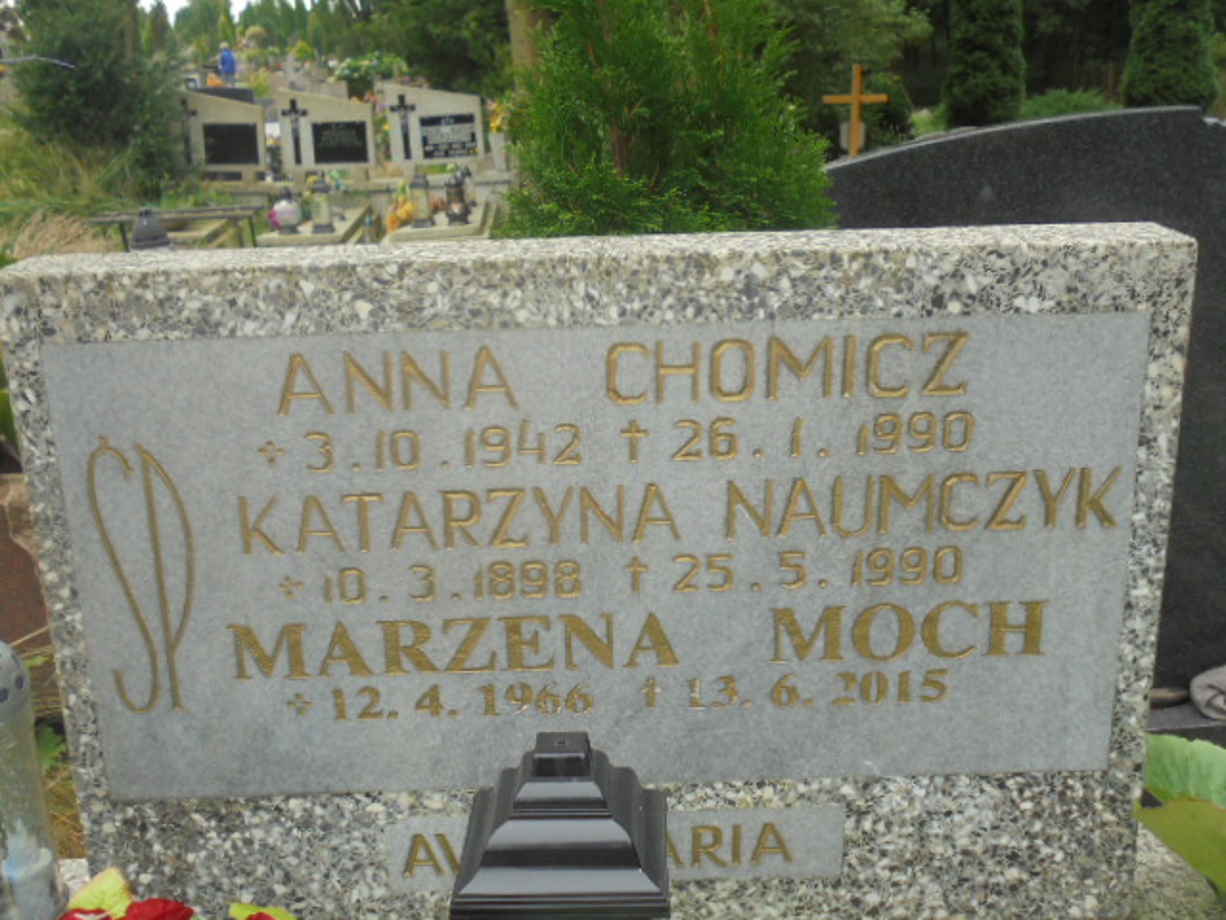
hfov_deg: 49.0
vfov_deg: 37.7
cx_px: 613
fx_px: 1346
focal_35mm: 38
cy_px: 460
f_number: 4.2
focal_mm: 6.9
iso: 100
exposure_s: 1/80
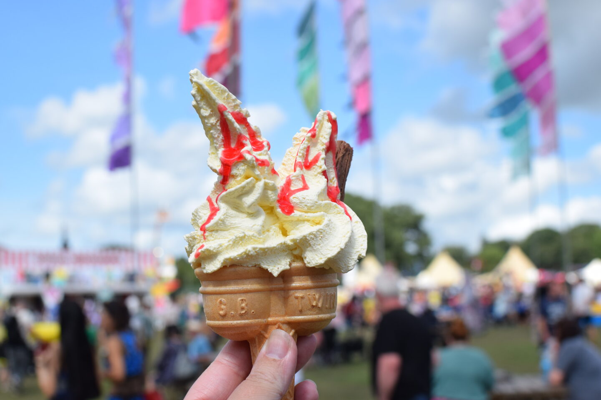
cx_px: 300
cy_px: 200
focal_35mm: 52
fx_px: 876
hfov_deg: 37.9
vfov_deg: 25.8
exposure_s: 1/1600
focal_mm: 35
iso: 400
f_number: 7.1
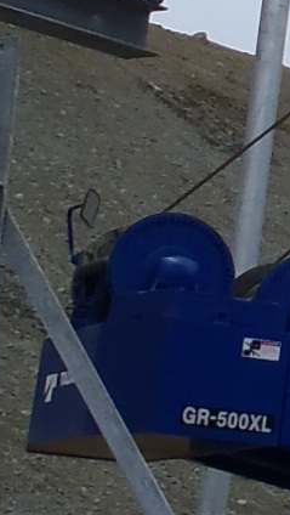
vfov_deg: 11.6
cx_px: 1136
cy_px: 89
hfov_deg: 5.7
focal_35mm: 184
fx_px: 2511
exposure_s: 1/125
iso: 80
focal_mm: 5
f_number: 11
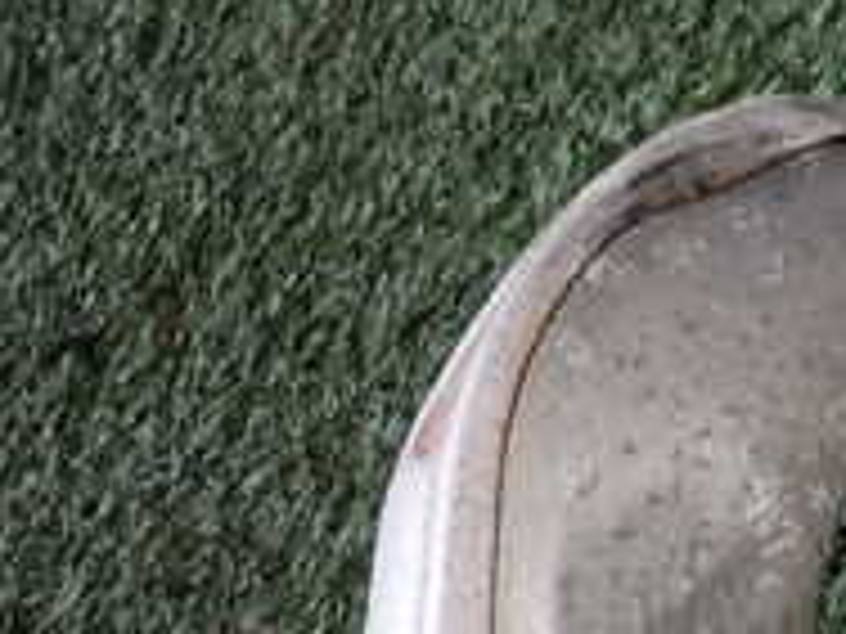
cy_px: 531
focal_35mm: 80
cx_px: 1341
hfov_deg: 20.2
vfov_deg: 18.2
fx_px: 1955
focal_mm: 4.5
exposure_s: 1/30
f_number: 5.6
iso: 100
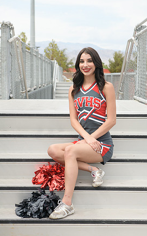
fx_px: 475
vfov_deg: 27.9
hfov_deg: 17.6
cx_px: 80
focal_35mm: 74
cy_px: 121
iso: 800
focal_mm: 70
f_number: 5.6
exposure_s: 1/1250
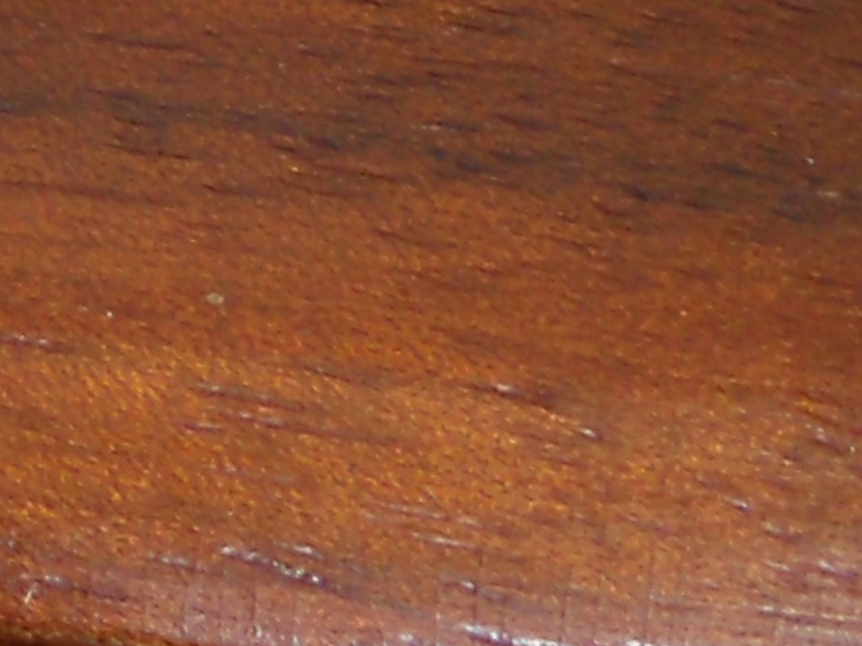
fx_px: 5105
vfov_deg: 6.5
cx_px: -1416
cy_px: -1357
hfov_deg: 8.5
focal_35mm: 205
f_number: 8.8
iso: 80
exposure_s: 1/25
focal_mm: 5.8
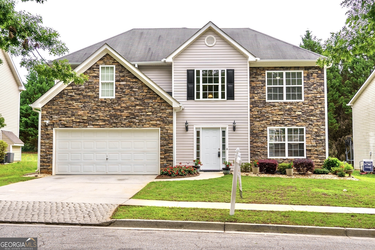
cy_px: 125
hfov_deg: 49.6
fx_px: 406
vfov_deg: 34.2
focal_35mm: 39
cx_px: 188
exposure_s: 1/640
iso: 100
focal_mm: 26
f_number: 4
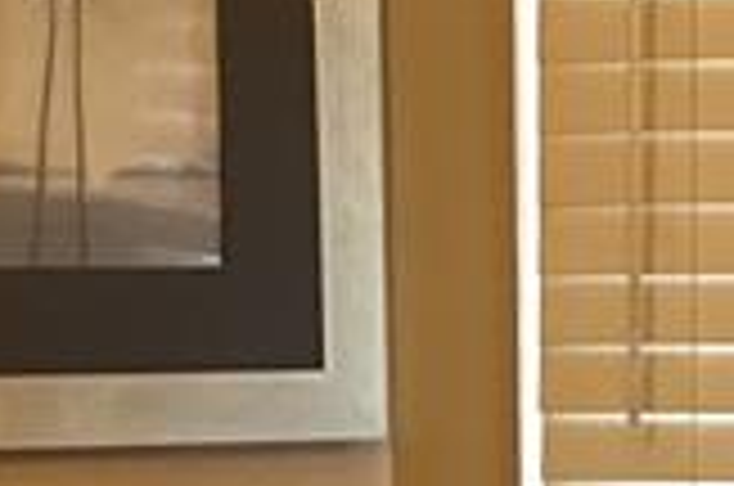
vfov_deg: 6.3
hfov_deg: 10.1
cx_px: 671
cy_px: 1354
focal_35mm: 203
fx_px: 4131
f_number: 2.4
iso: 200
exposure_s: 1/60
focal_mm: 3.3
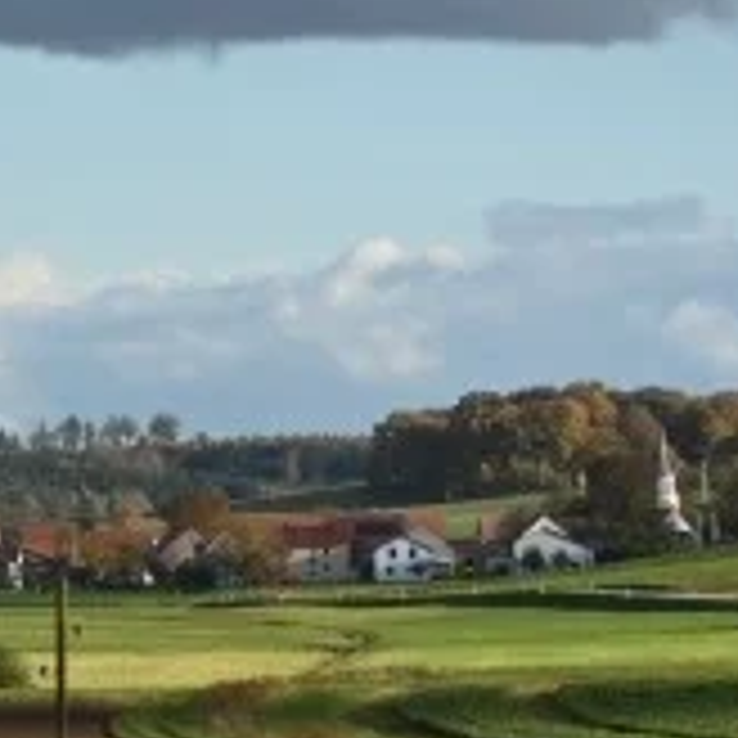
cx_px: -940
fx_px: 9455
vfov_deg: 4.5
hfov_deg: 4.4
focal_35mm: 392
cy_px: 126
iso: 100
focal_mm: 70
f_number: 7.1
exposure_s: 1/320
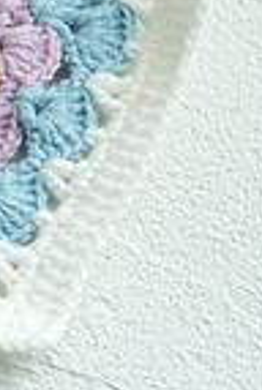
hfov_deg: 5.6
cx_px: -165
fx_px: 2651
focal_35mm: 244
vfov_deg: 8.3
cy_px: -82
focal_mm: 70
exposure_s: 1/500
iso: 3200
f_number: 7.1
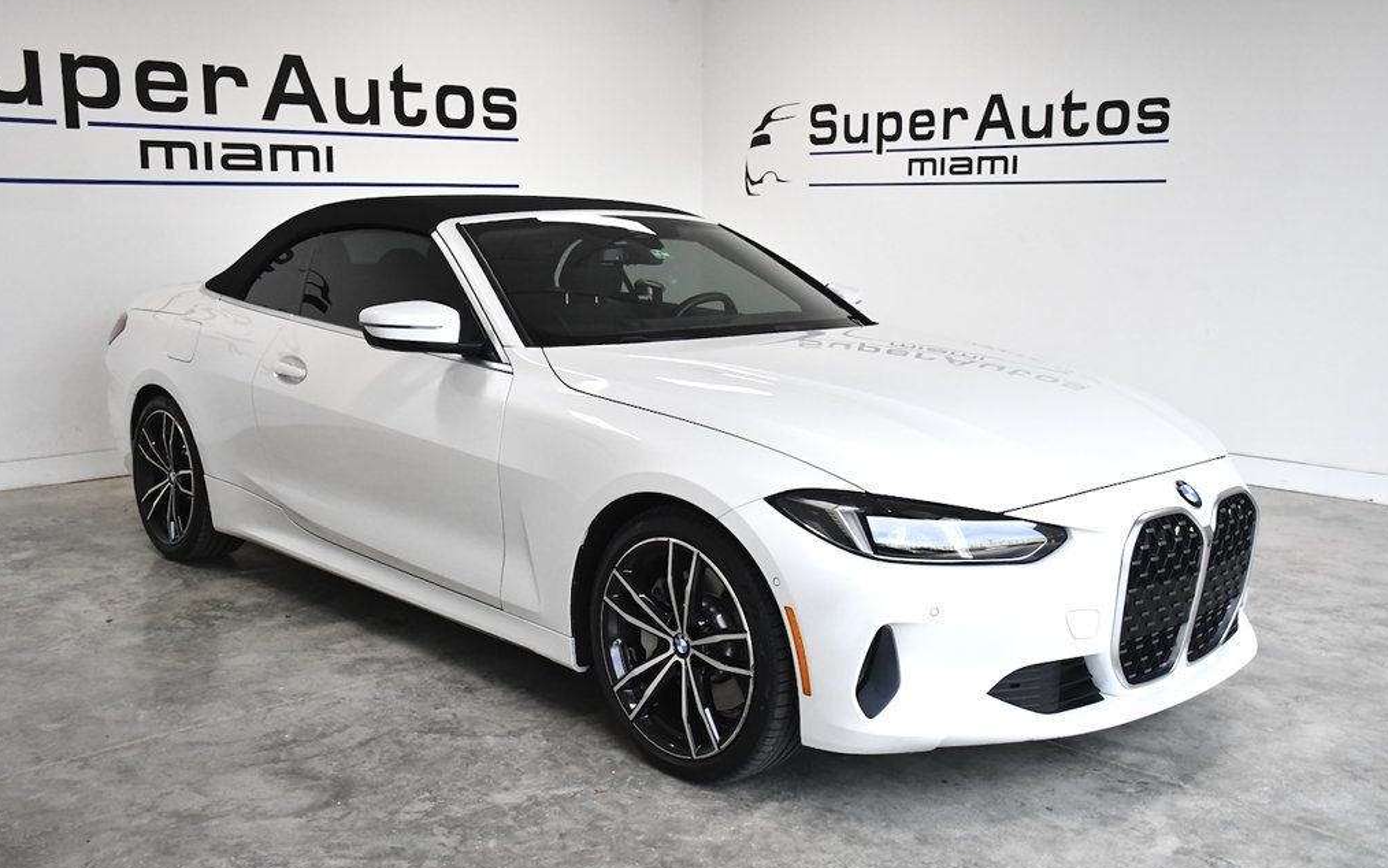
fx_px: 1324
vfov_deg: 36.3
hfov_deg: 55.3
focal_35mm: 35
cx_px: 693
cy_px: 424
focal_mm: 23
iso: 2500
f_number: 4.5
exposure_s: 1/2000
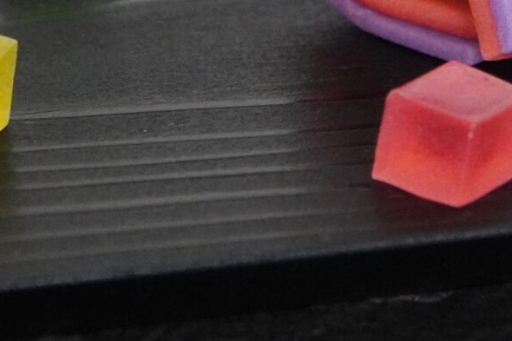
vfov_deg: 4.4
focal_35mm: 308
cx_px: 469
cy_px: -153
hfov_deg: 6.7
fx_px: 4374
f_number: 4
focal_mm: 63
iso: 5000
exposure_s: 1/160
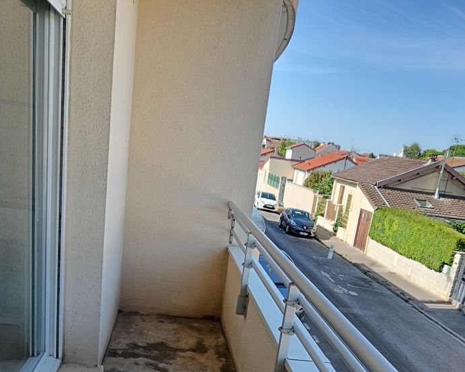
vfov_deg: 36.9
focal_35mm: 38
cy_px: 326
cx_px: 237
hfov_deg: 47.9
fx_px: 523
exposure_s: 1/339
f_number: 1.9
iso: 100
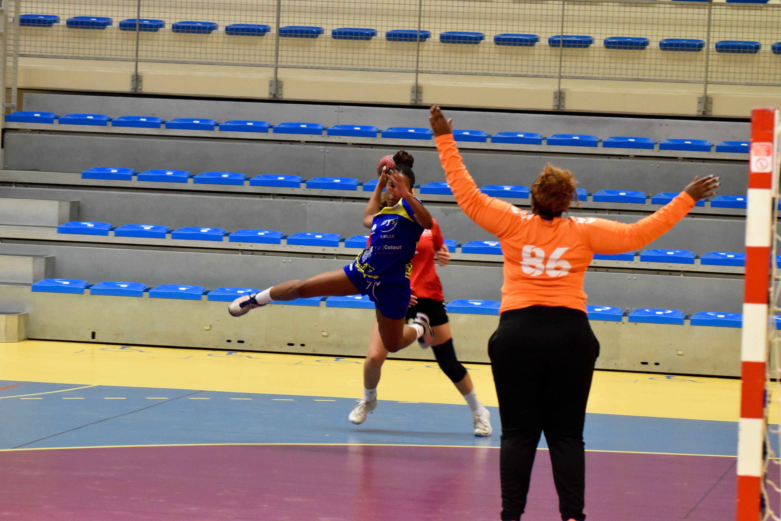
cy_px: 260
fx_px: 3254
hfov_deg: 13.7
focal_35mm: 150
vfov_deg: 9.1
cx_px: 390
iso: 5000
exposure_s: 1/250
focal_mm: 100
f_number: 4.5
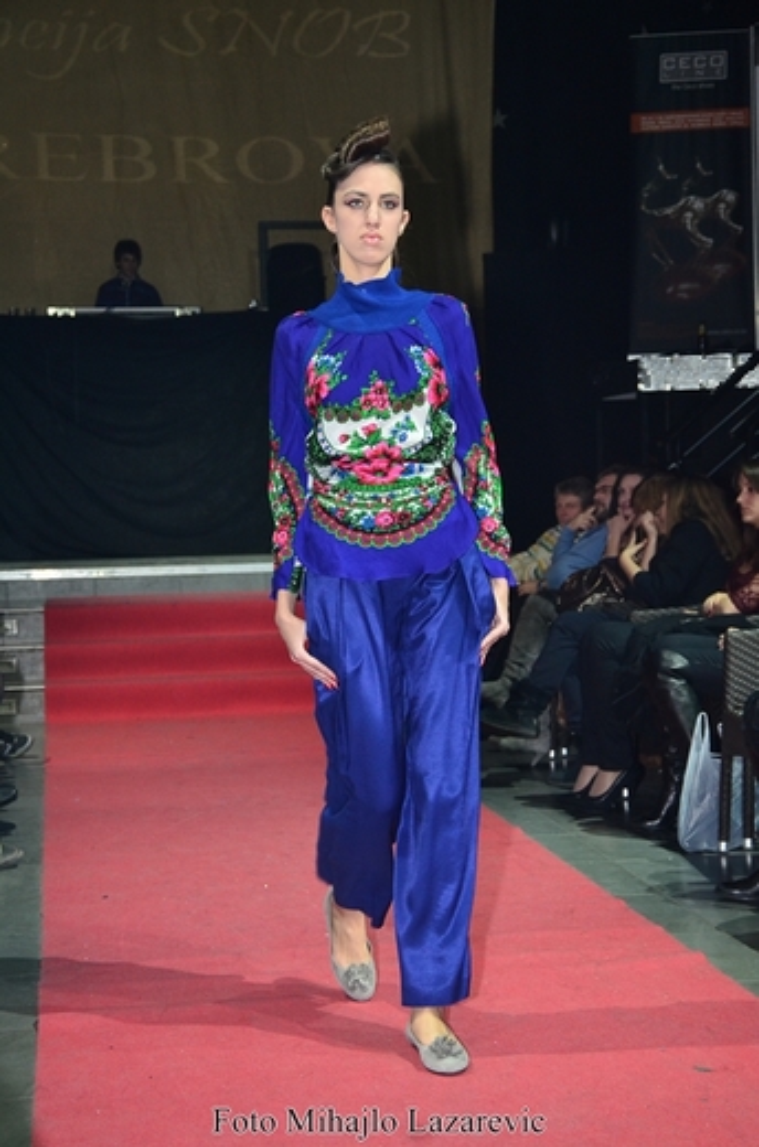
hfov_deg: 20.1
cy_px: 574
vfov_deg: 29.9
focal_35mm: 68
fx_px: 2146
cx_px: 380
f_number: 5.6
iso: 800
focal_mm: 45
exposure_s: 1/125
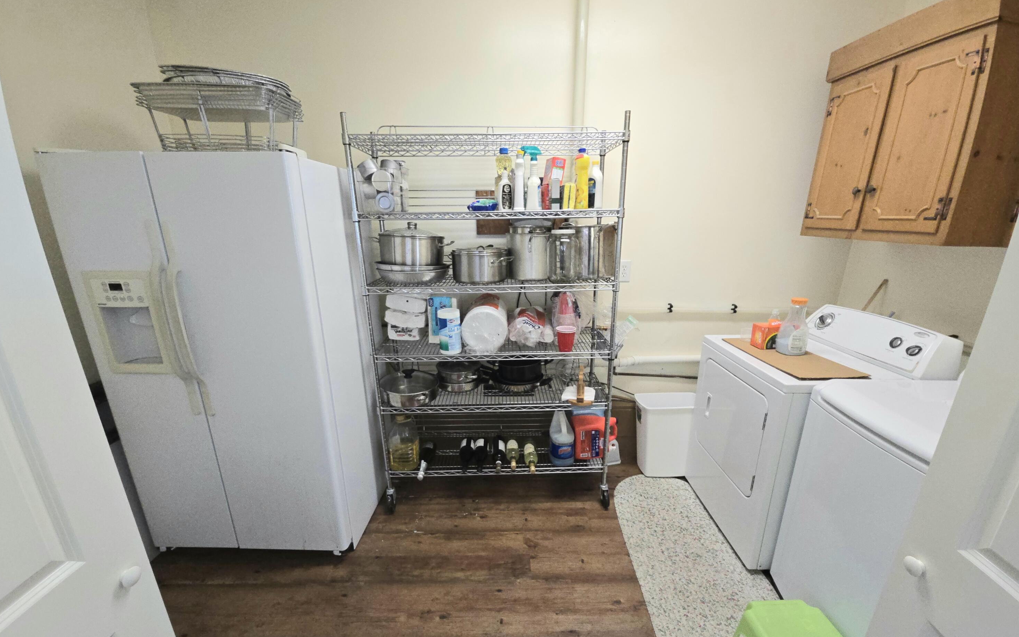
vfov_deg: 78.2
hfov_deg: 105.3
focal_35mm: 14
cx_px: 510
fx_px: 389
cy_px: 364
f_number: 2.2
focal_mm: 2.2
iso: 200
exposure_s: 1/60.2
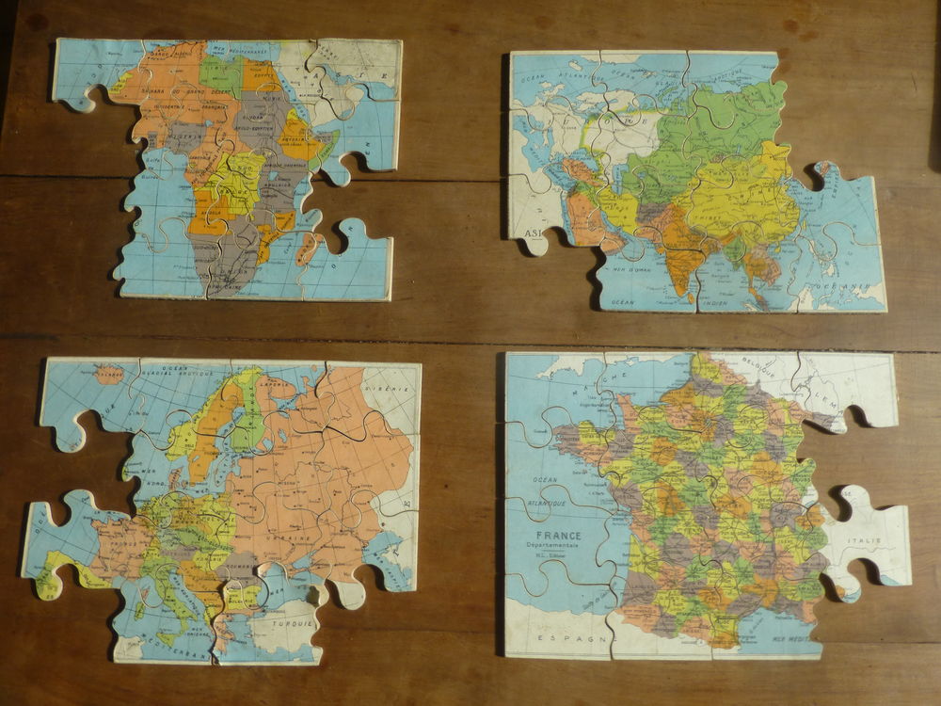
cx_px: 470
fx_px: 652
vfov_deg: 56.8
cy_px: 353
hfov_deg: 71.6
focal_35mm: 24
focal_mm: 4.3
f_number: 3.5
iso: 100
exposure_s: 1/100
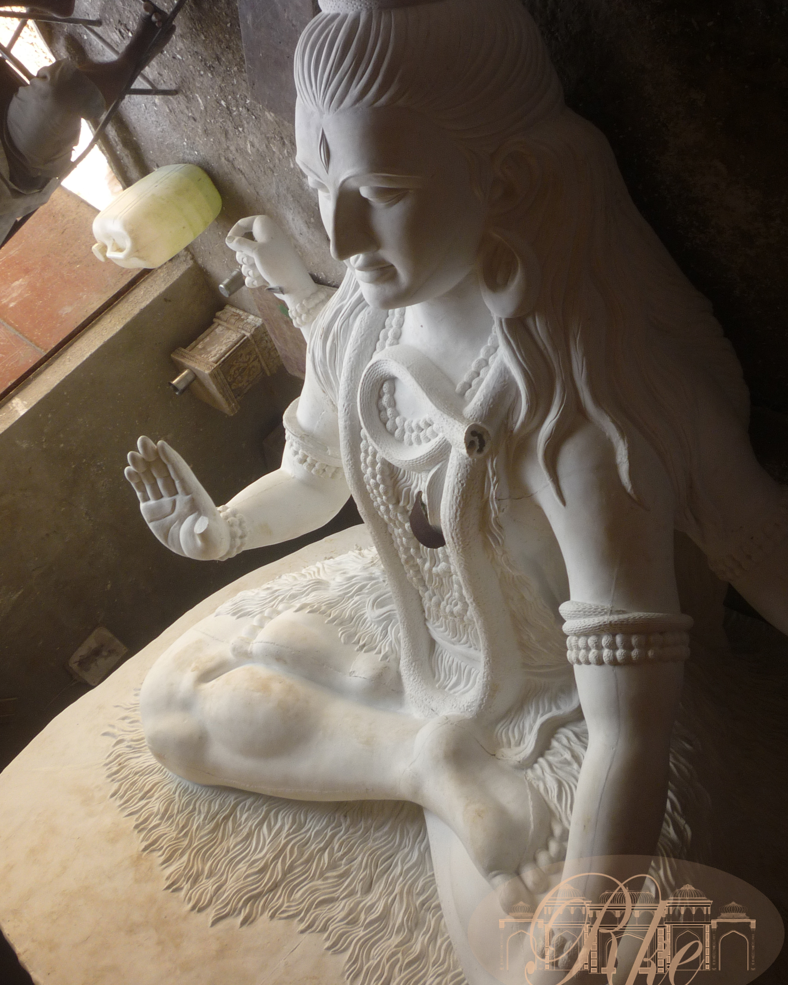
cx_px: 390
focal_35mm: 34
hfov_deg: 43.4
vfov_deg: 52.8
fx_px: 991
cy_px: 511
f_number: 3.3
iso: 100
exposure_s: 1/80
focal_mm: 5.2
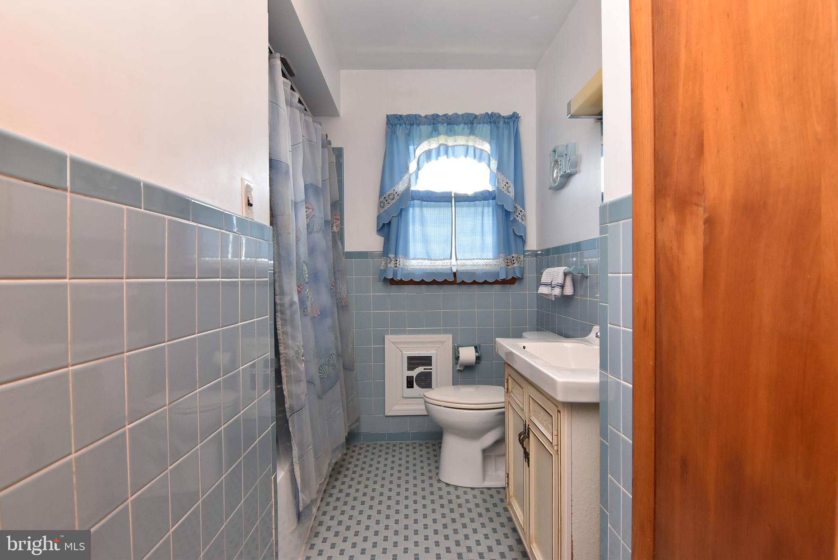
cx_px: 419
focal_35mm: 18
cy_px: 280
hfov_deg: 90.0
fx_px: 419
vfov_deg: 67.5
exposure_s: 1/80
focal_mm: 12
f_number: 8
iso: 800
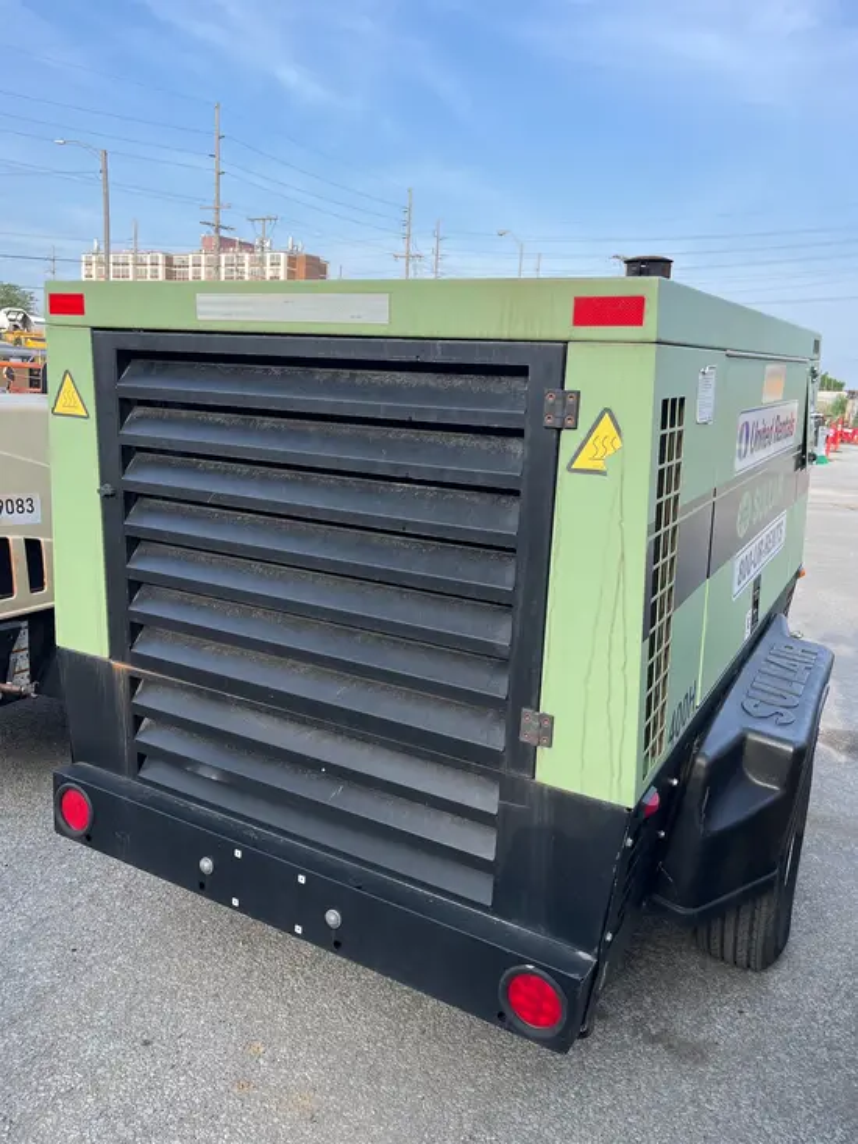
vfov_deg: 67.3
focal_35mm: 26
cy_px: 572
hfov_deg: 53.1
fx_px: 859
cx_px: 429
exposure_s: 1/1252
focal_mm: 5.1
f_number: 1.6
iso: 50
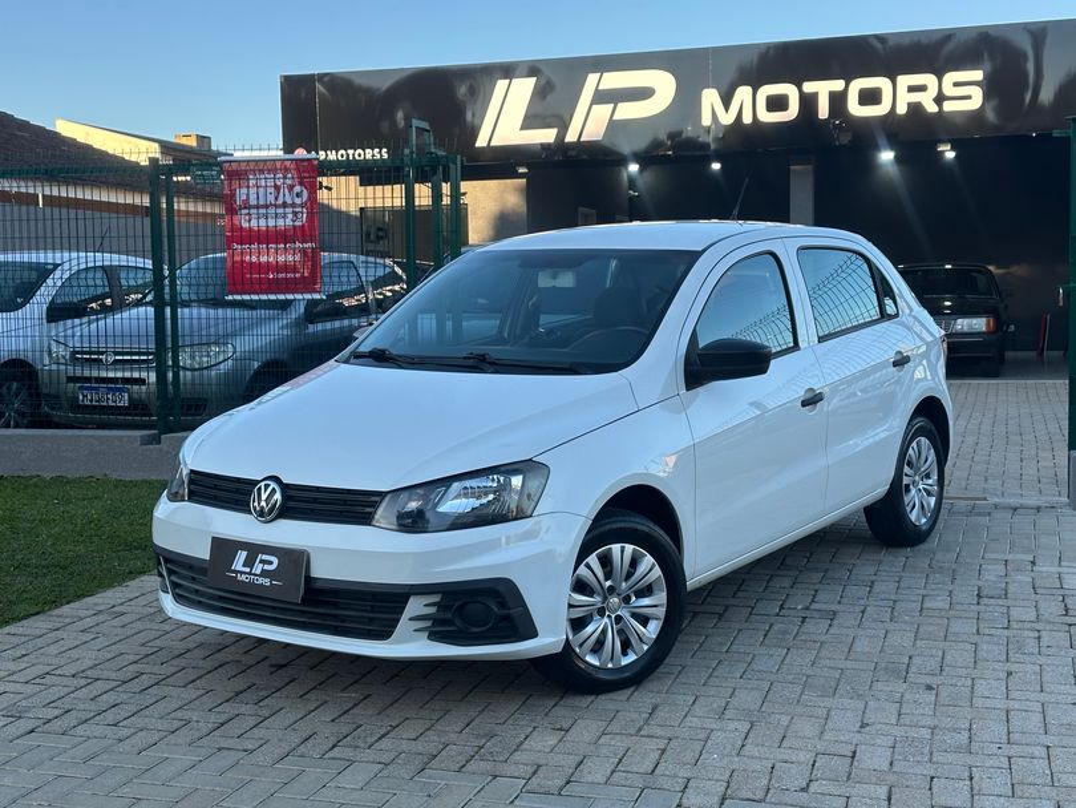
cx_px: 538
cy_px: 404
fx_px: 1492
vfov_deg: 30.3
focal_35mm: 48
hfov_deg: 39.6
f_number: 1.78
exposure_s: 1/594
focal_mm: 6.86
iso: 64
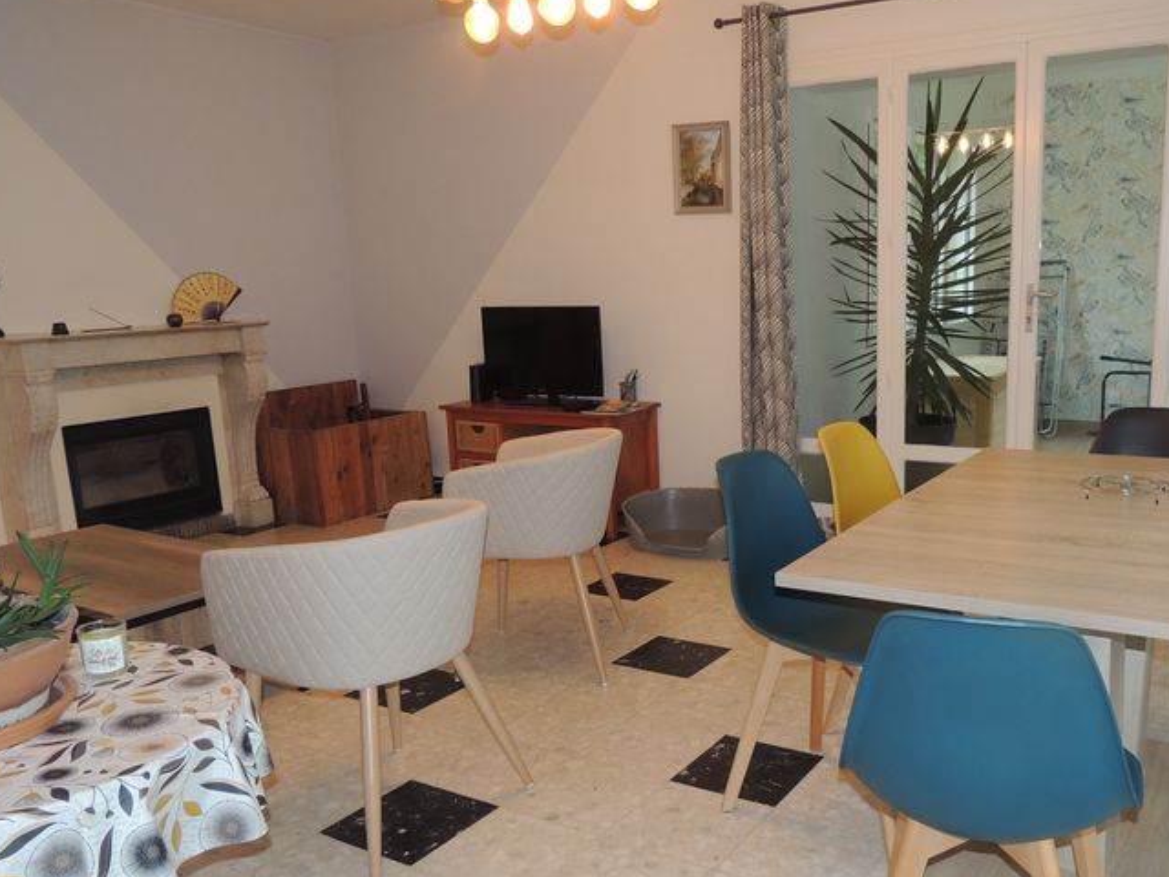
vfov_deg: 46.7
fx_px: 1013
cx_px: 709
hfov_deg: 59.4
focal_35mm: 30
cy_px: 493
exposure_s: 1/30
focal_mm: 4.3
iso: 200
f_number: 3
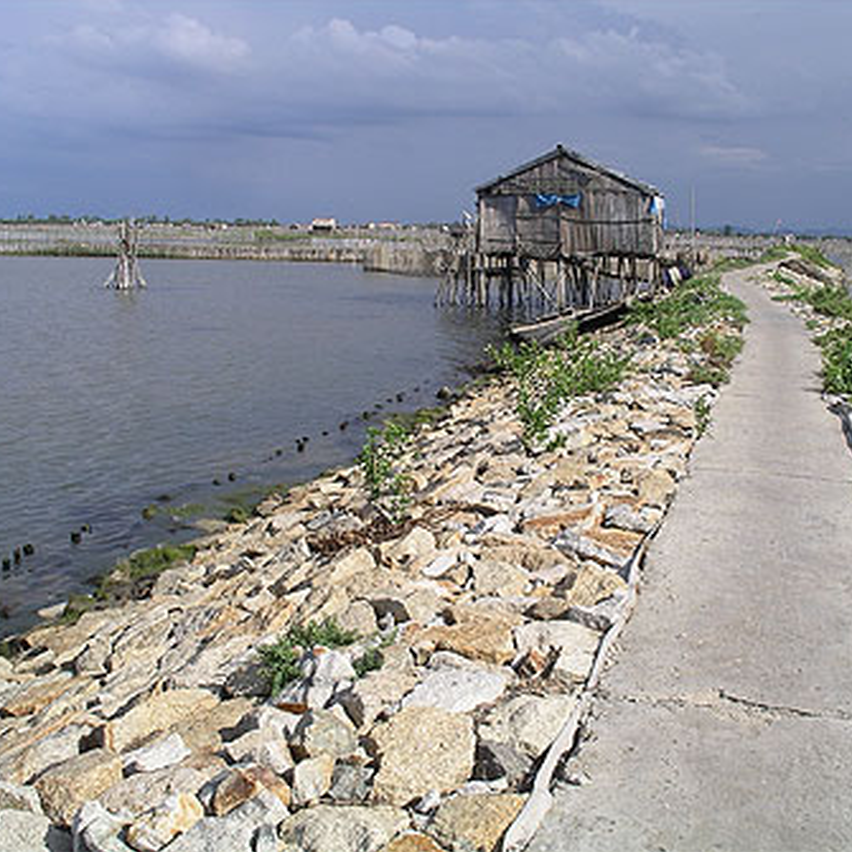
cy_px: 425
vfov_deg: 38.3
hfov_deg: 38.3
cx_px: 458
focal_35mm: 44
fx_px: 1225
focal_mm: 7.8
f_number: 5
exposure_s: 1/250
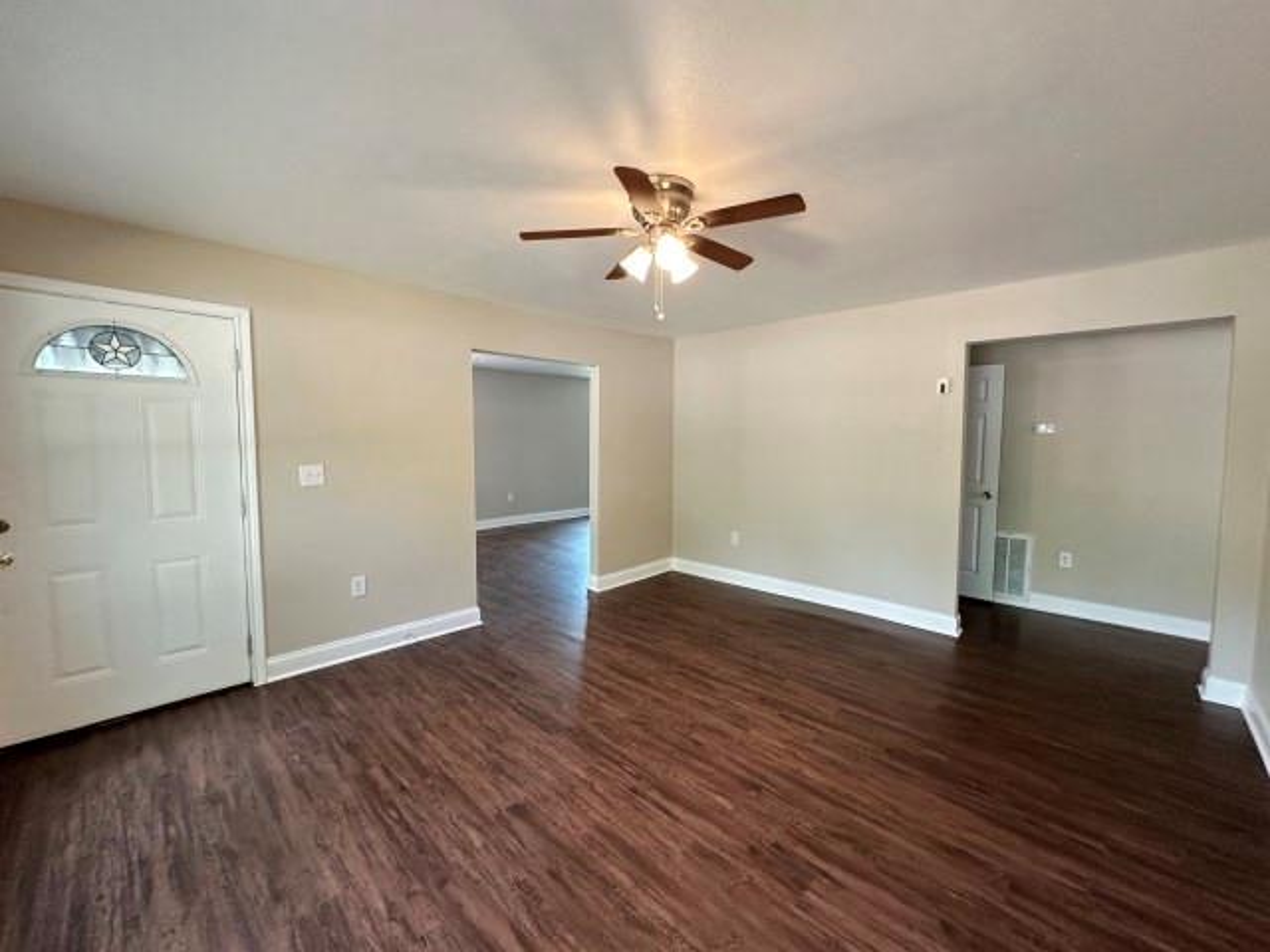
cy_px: 476
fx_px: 514
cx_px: 635
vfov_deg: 85.7
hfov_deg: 102.1
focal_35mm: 14
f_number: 2.2
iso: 320
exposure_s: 1/99
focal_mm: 2.22
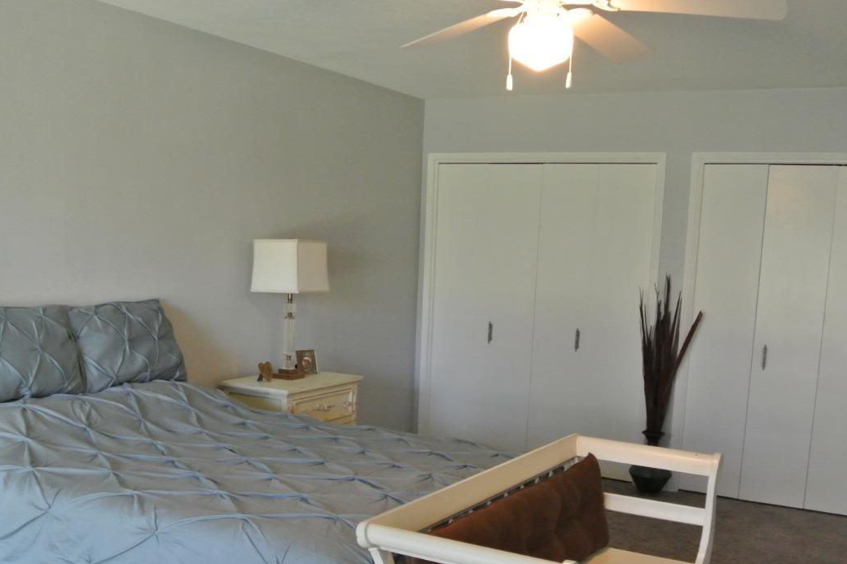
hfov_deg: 49.6
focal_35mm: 39
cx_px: 418
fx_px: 917
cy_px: 397
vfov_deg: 33.7
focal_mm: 10
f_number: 3.5
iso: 800
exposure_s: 1/60
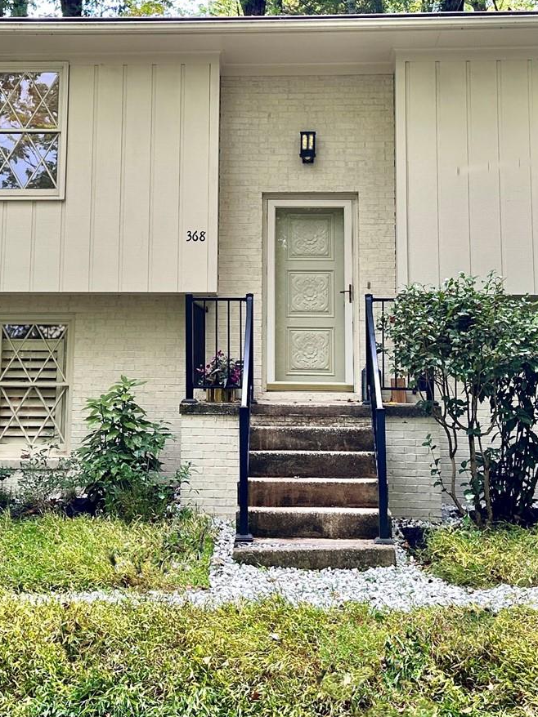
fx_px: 1161
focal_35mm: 56
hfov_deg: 26.0
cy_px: 212
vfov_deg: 33.9
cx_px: 219
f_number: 1.78
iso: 100
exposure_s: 1/162
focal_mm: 6.86
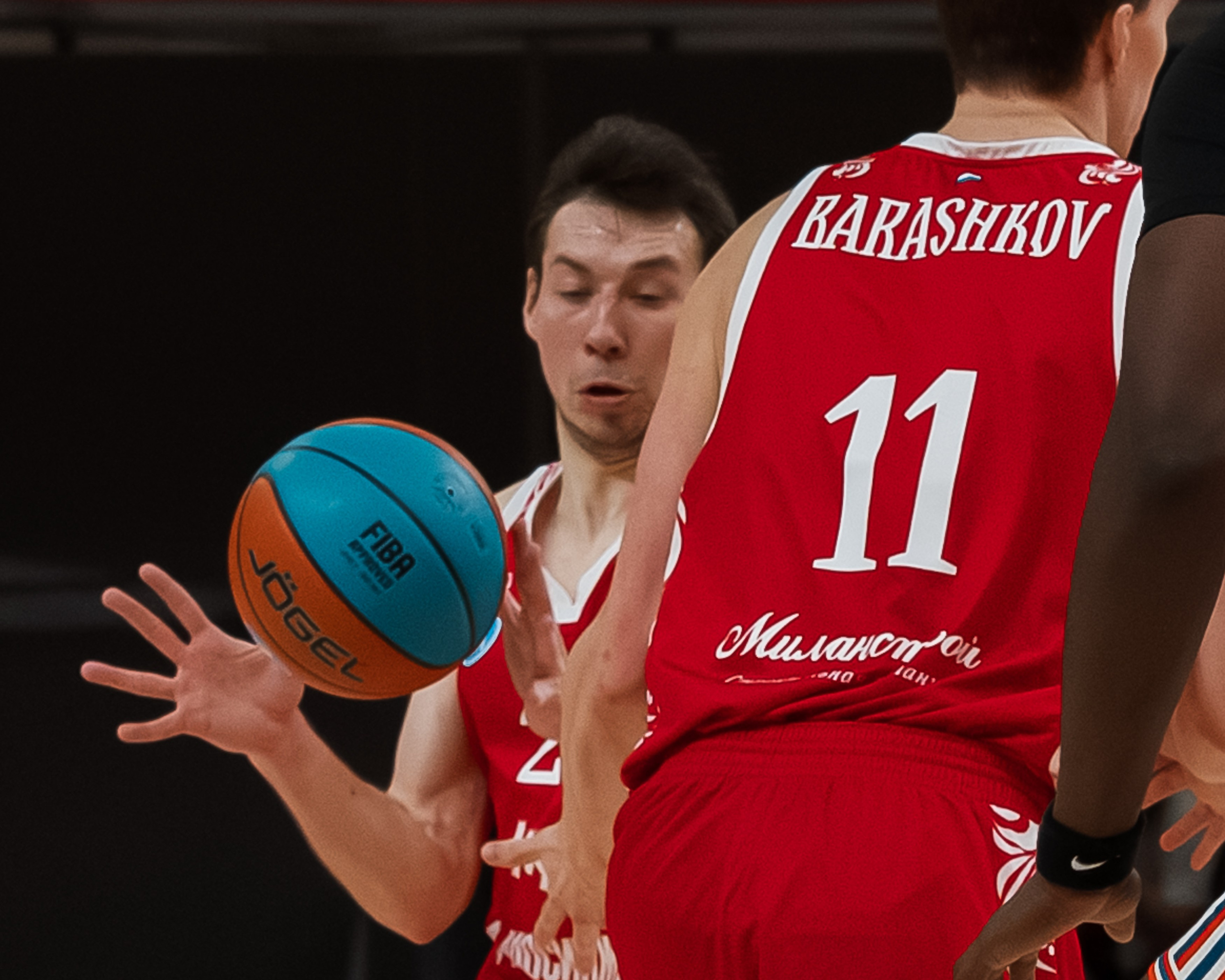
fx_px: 16798
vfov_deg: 3.3
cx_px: 1158
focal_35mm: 463
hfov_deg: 4.2
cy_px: 1001
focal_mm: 95
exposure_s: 1/2000
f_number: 5.6
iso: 3200
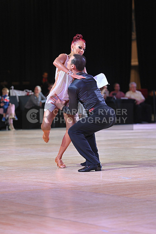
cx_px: 78
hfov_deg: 10.2
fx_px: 877
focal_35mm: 135
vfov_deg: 15.2
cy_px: 117
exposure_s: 1/250
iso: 2000
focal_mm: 135
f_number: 4
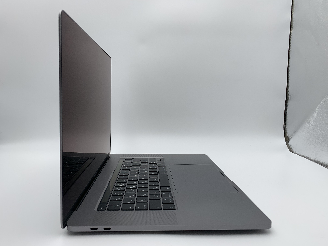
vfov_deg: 53.1
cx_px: 164
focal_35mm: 26
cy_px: 123
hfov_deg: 67.3
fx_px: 246
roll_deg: -0.2
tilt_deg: -6.2
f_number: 1.8
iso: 25
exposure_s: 1/558
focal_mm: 4.25
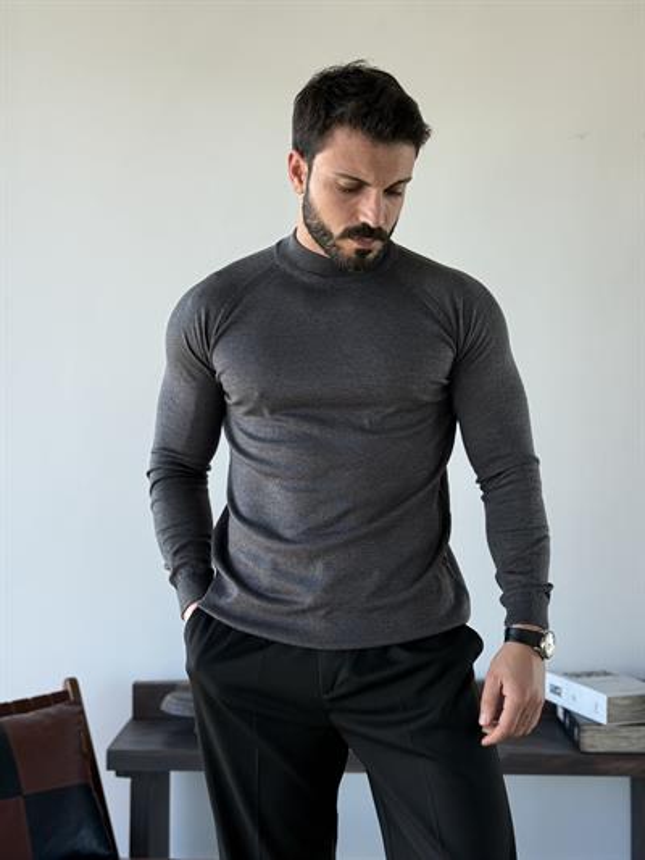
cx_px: 322
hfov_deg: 30.3
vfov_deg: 39.6
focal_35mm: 48
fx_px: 1192
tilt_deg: -0.2
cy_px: 430
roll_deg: -0.1
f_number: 1.78
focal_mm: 6.76
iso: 80
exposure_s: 1/234
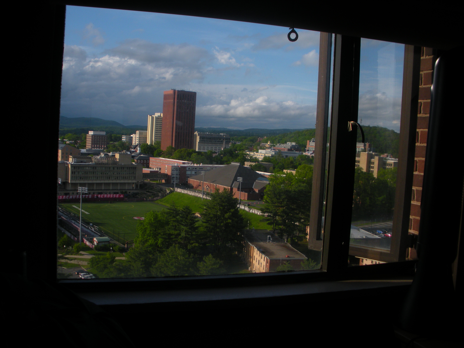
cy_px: 174
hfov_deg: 51.4
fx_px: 483
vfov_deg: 39.7
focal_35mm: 36
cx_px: 232
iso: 64
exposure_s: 1/608
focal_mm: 6.3
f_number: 3.5
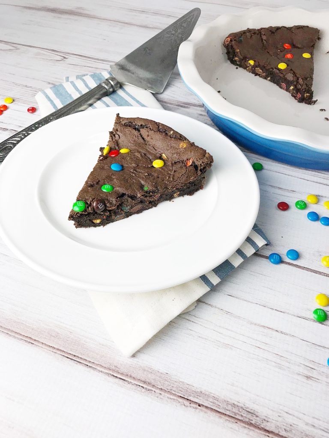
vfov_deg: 63.4
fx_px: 355
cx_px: 164
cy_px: 219
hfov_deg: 49.7
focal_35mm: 28
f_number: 1.8
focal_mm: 3.99
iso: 20
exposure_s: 1/349
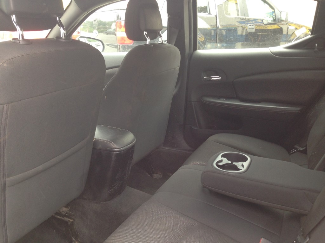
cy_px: 122
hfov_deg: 55.4
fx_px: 310
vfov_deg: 42.9
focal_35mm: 33
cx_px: 162
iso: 64
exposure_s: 1/60
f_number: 2.4
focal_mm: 4.12
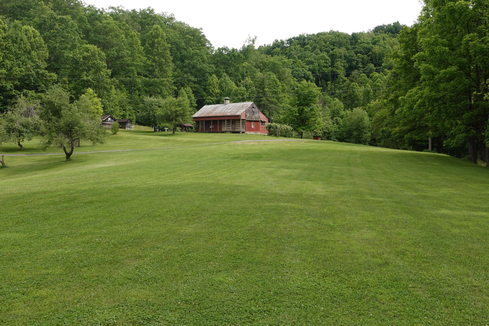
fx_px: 448
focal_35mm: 33
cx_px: 272
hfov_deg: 57.1
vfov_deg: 39.8
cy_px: 126
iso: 125
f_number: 4
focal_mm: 9.4
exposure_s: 1/400
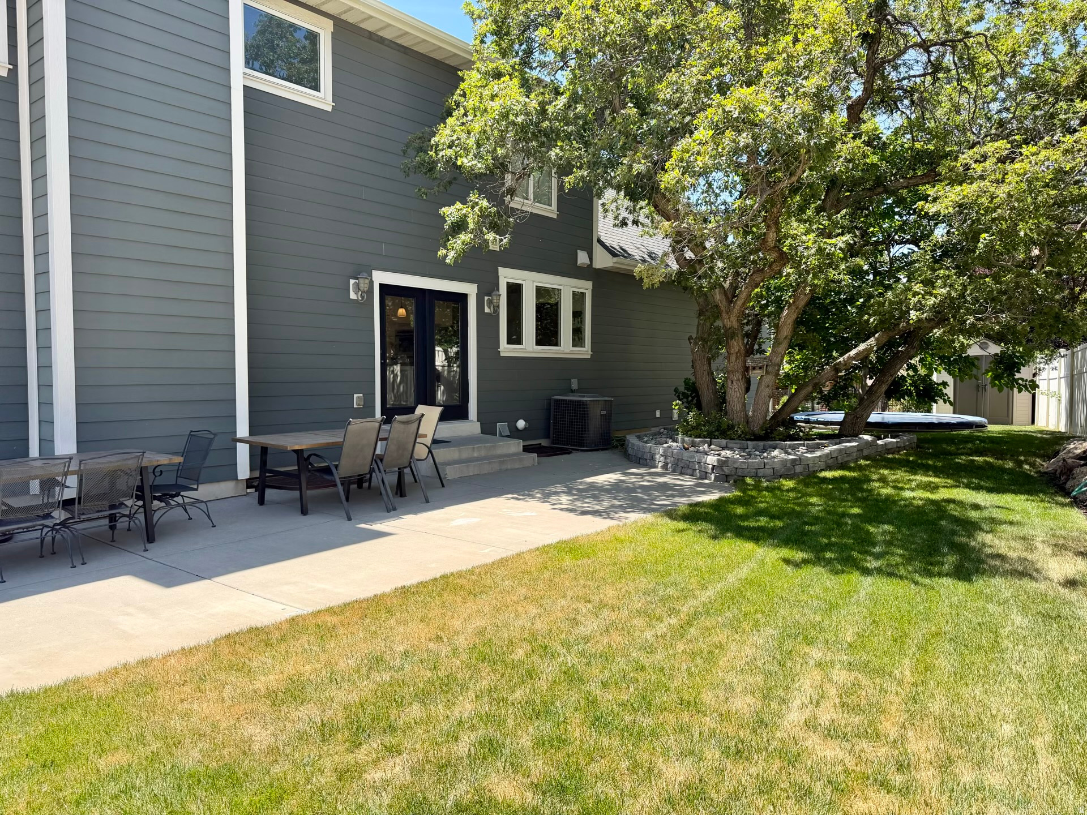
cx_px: 544
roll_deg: -0.8
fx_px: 754
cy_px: 408
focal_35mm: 24
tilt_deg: -3.0
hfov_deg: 71.6
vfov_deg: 56.8
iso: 80
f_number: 1.78
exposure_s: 1/1901
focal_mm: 6.76
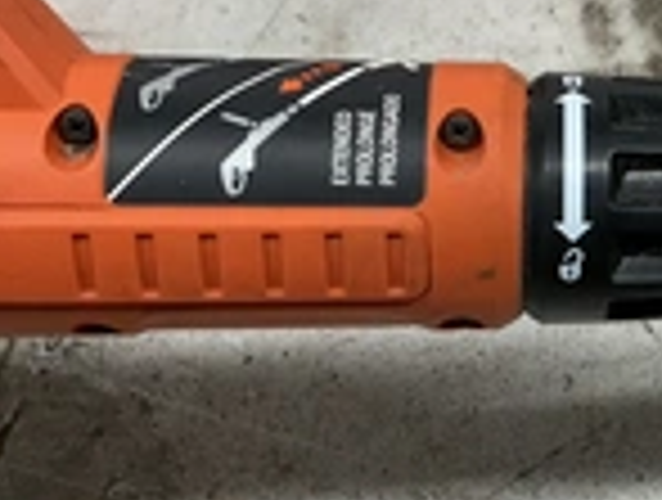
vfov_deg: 19.4
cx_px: 860
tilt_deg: -54.9
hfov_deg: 22.8
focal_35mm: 76
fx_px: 1457
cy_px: 162
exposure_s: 1/120
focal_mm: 3
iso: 50
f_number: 1.8
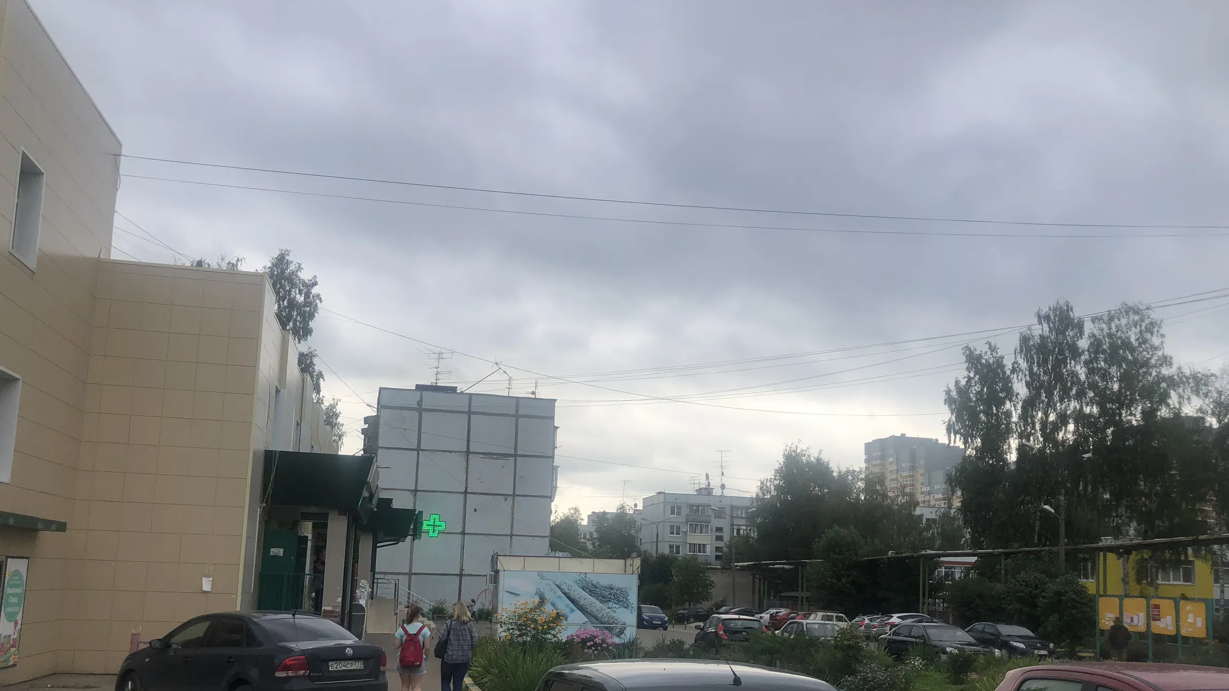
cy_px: 454
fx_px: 1010
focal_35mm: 31
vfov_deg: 37.4
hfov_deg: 62.6
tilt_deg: +7.3
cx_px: 612
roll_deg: +0.4
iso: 20
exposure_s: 1/410
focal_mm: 3.99
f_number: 1.8
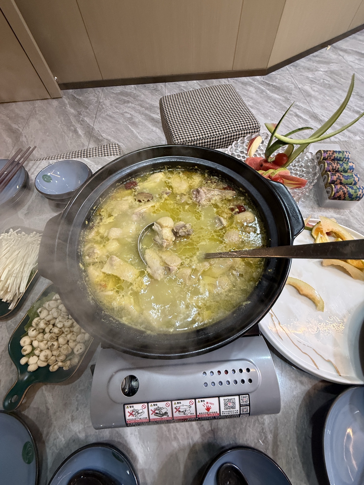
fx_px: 196
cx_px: 182
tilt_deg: -63.0
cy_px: 242
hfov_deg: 85.7
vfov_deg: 102.1
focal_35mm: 14
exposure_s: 1/50
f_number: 2.2
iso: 200
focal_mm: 2.22
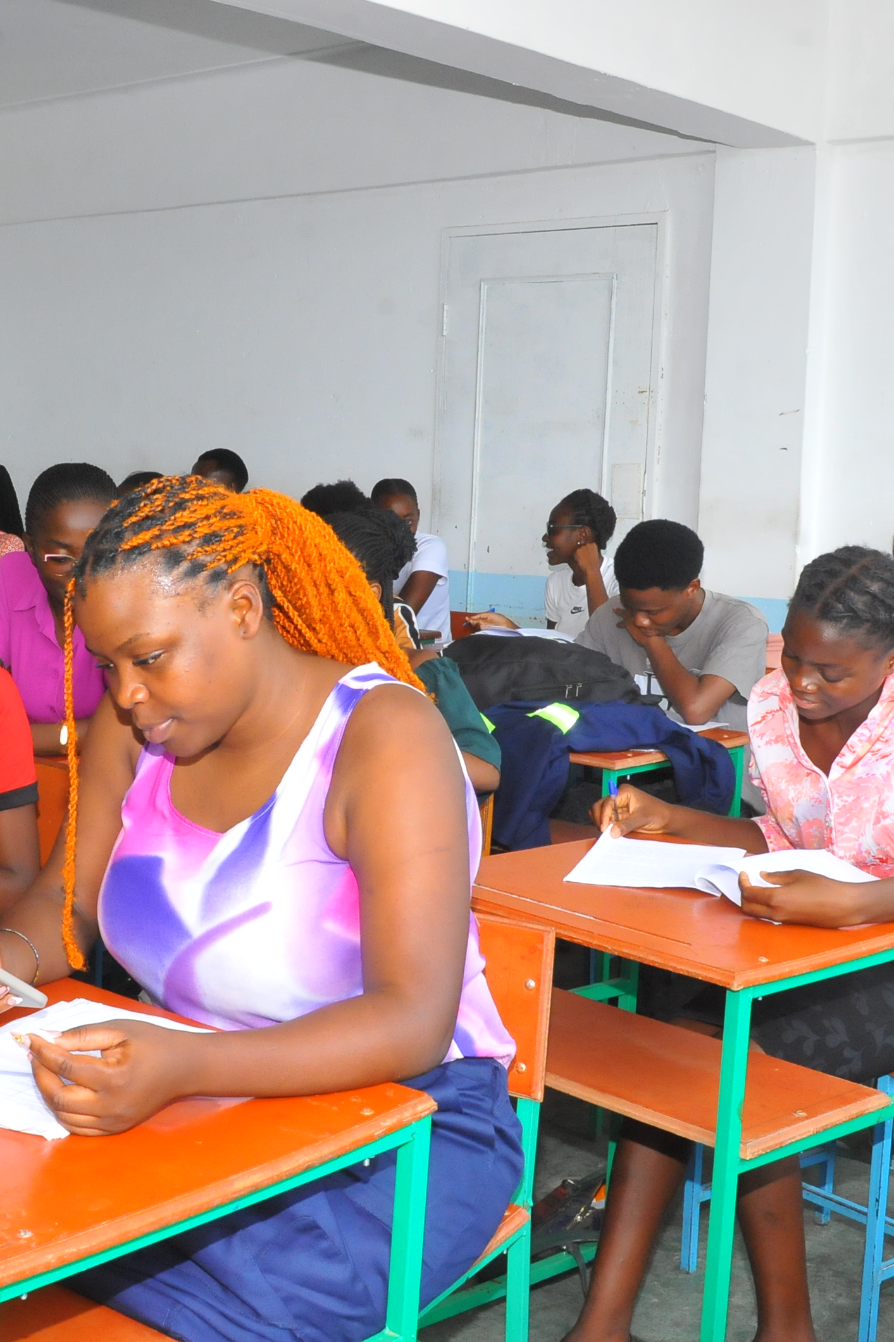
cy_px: 672
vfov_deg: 39.6
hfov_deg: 26.8
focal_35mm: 50
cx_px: 276
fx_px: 1863
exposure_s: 1/100
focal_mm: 22
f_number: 13
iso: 1600
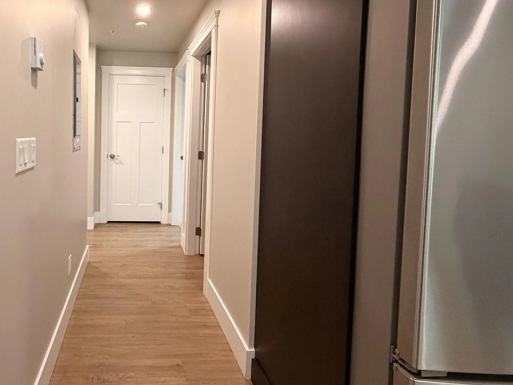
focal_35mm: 21
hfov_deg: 74.8
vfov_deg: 62.7
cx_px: 146
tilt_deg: -2.8
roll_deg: -2.0
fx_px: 311
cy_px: 148
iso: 500
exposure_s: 1/60
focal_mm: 2.22
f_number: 2.2
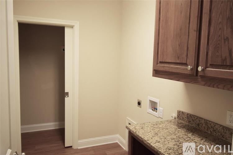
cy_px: 78
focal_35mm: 30
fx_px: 194
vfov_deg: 43.6
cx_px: 116
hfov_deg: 61.9
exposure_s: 1/30
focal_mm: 20
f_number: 5.6
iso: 450
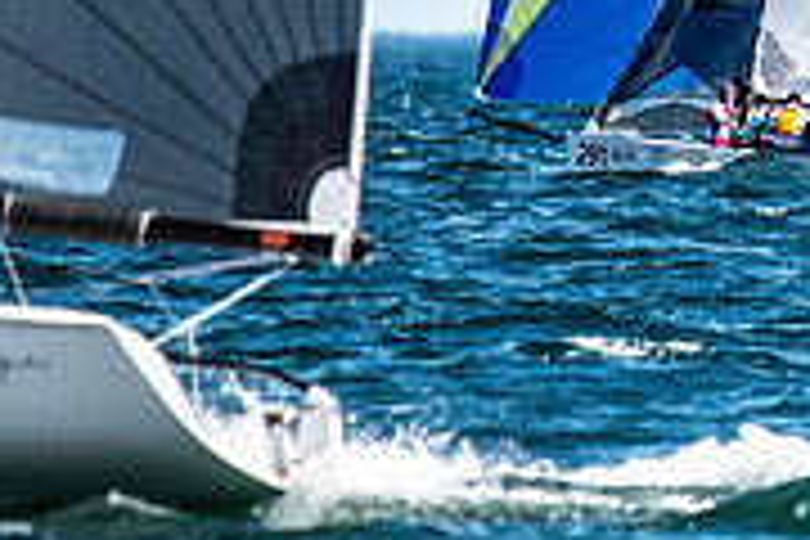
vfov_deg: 0.9
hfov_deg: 1.4
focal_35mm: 1489
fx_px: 33500
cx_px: 1120
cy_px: -254
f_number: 5
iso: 500
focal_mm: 300
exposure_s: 1/5000
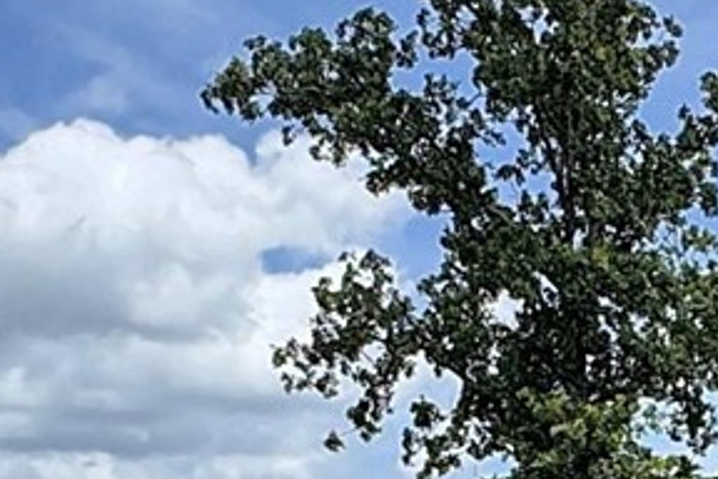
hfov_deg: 19.9
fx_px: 1934
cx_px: 825
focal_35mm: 97
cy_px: 891
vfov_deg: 12.7
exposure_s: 1/2083
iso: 50
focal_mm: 2.2
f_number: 2.2
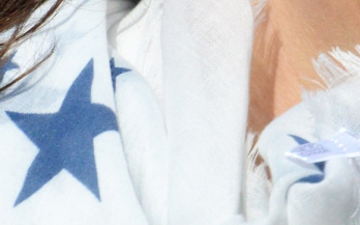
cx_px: 626
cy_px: -307
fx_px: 8144
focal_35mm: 831
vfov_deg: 1.6
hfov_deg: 2.5
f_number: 9
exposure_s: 1/4000
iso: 800
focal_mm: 105
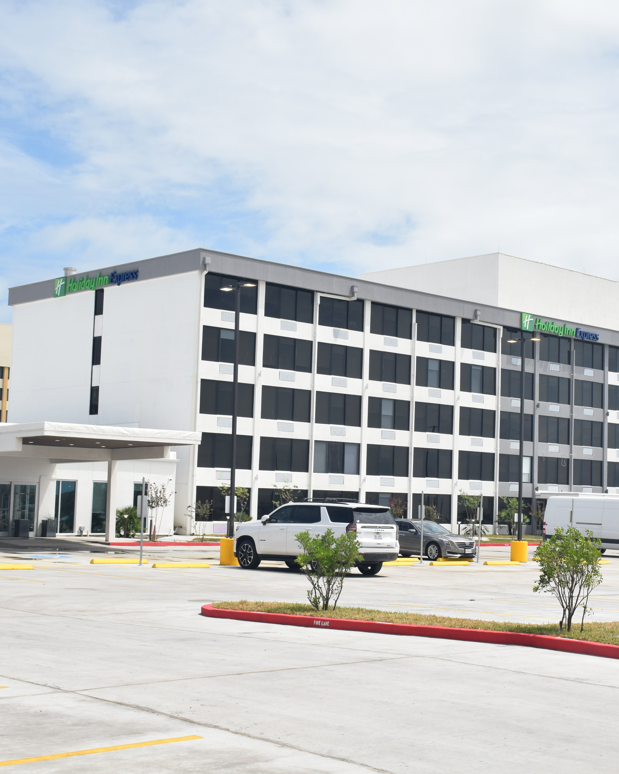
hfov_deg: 29.6
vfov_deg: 36.7
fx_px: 1168
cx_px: 362
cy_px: 389
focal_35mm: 51
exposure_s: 1/500
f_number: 11
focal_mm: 24
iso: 200
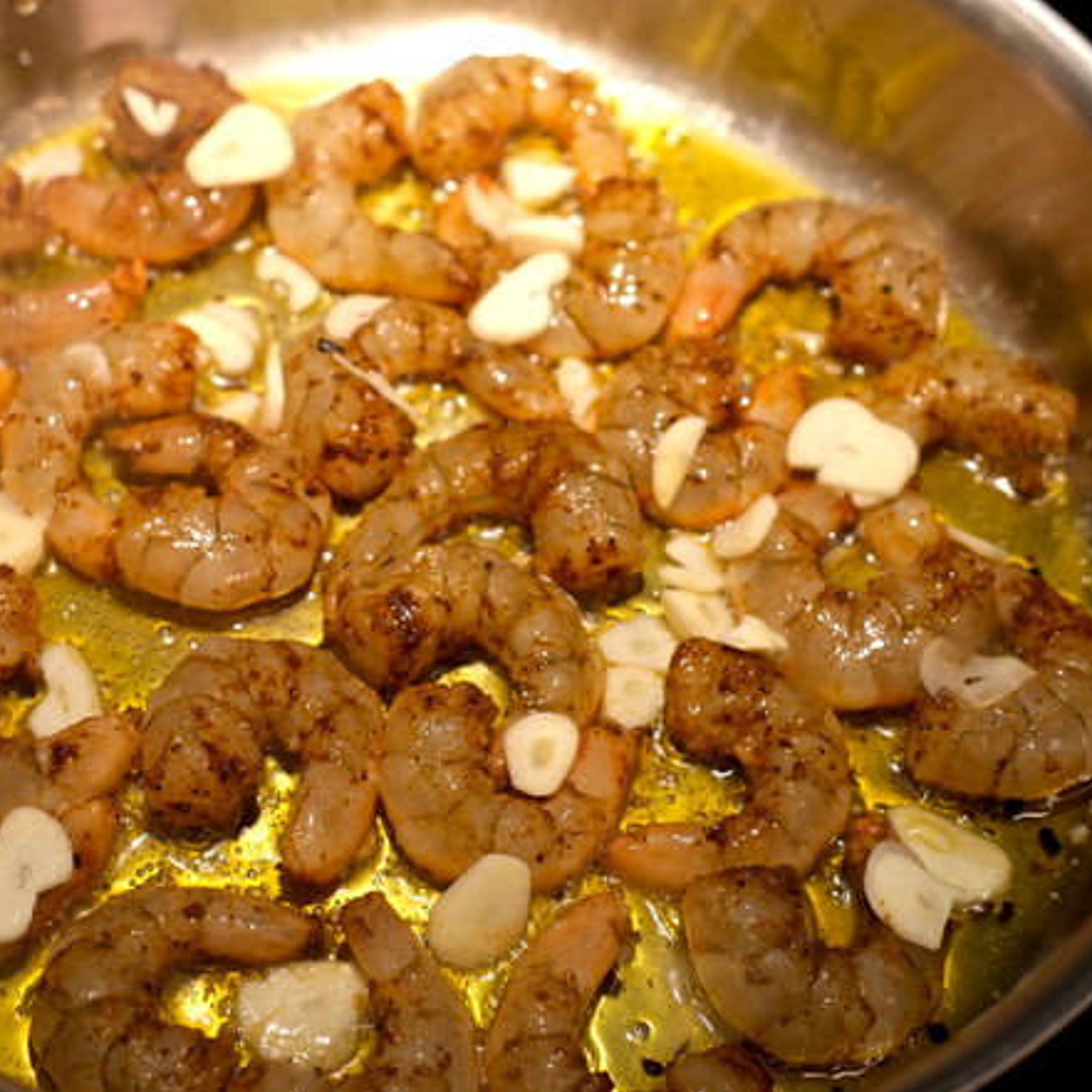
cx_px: 347
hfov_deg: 26.3
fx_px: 2320
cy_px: 577
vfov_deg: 26.5
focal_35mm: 65
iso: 125
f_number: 2.8
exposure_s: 1/45
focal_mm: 30
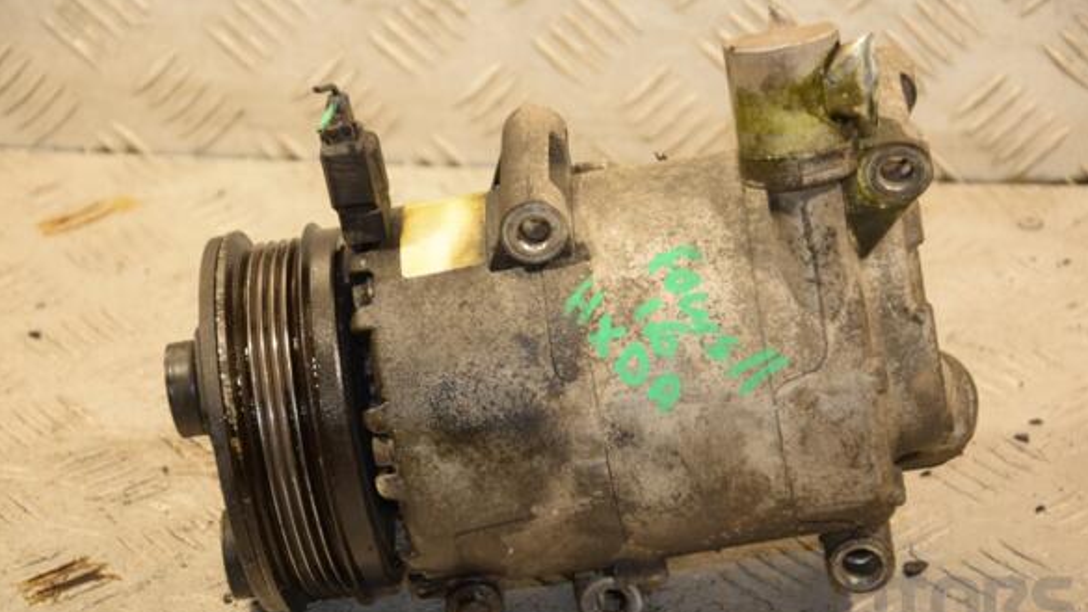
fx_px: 3721
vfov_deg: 9.4
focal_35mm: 129
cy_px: 357
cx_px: 552
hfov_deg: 16.6
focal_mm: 80
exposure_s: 1/125
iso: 800
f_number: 5.3
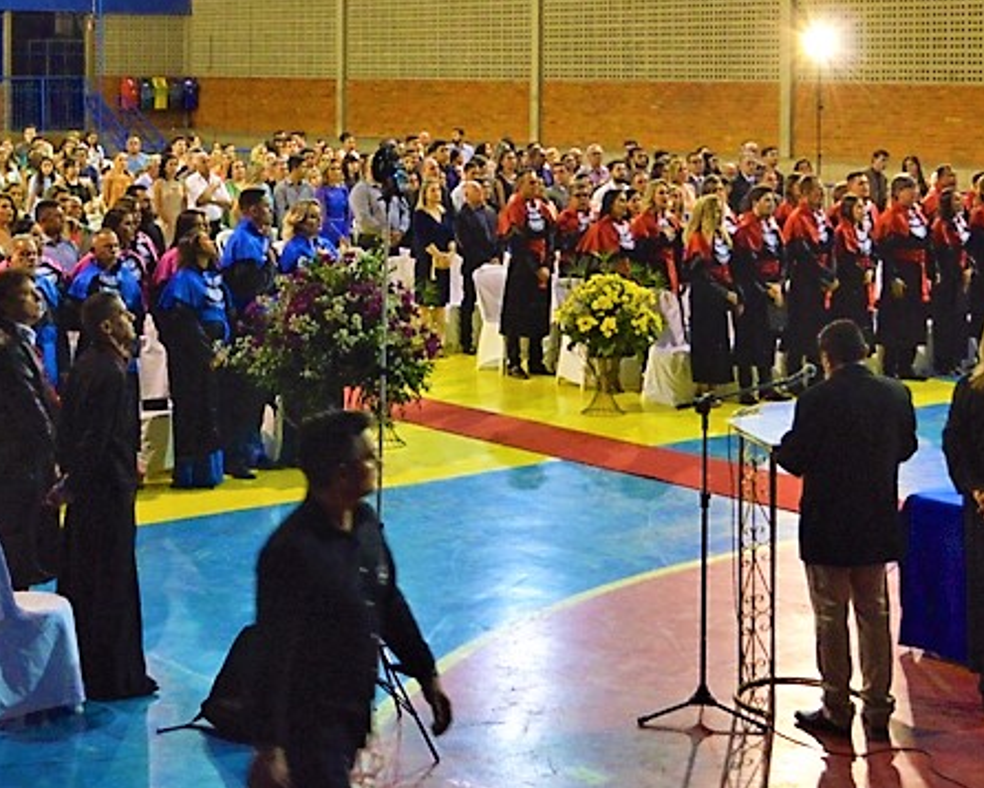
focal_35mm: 71
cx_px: 410
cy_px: 100
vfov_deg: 21.2
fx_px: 2068
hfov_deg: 26.7
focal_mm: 22
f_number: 3.8
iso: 720
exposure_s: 1/40
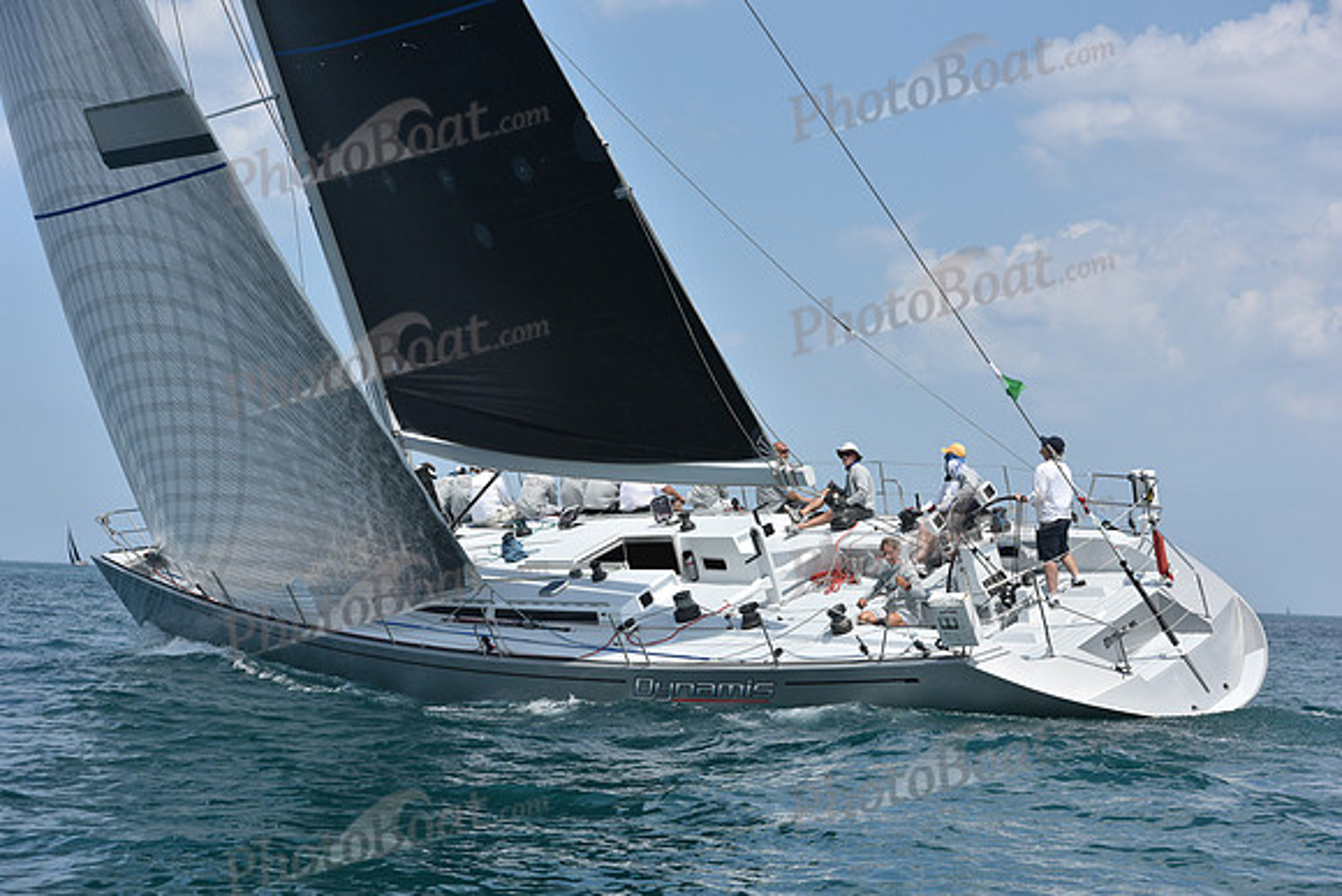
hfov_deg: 28.8
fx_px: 2610
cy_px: 448
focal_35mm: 70
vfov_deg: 19.5
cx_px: 671
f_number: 8
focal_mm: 70
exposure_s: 1/1250
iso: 250
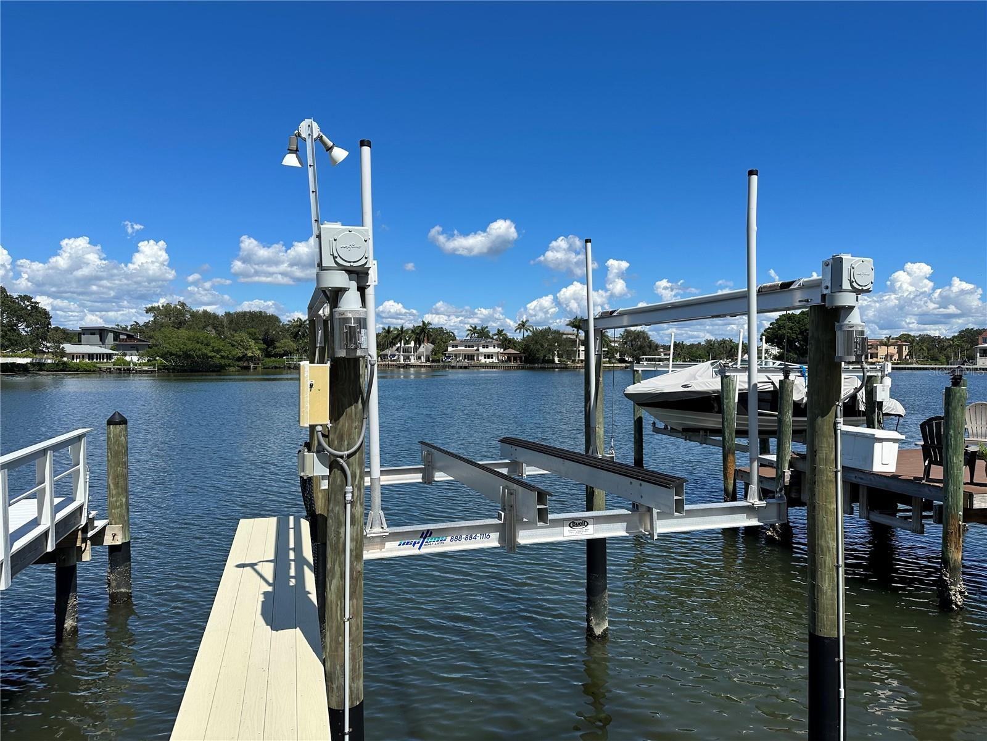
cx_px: 494
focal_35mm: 24
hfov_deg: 71.6
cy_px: 370
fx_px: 684
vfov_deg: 56.8
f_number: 1.78
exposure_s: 1/6623
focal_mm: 6.86
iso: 80
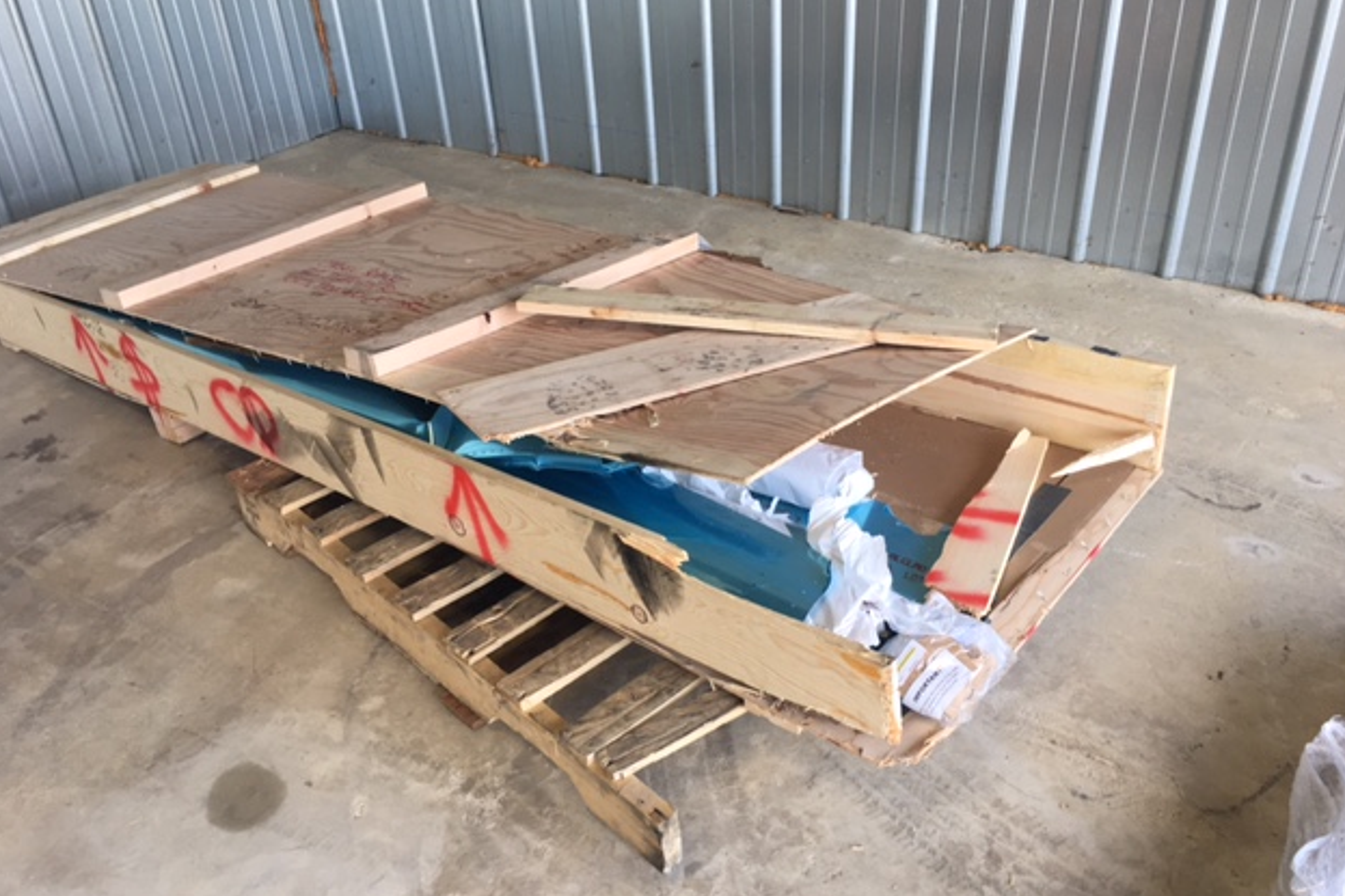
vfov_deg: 42.3
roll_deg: +3.5
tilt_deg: -33.5
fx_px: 1158
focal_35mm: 31
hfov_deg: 60.3
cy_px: 440
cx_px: 678
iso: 40
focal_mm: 4.15
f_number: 2.2
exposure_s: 1/120
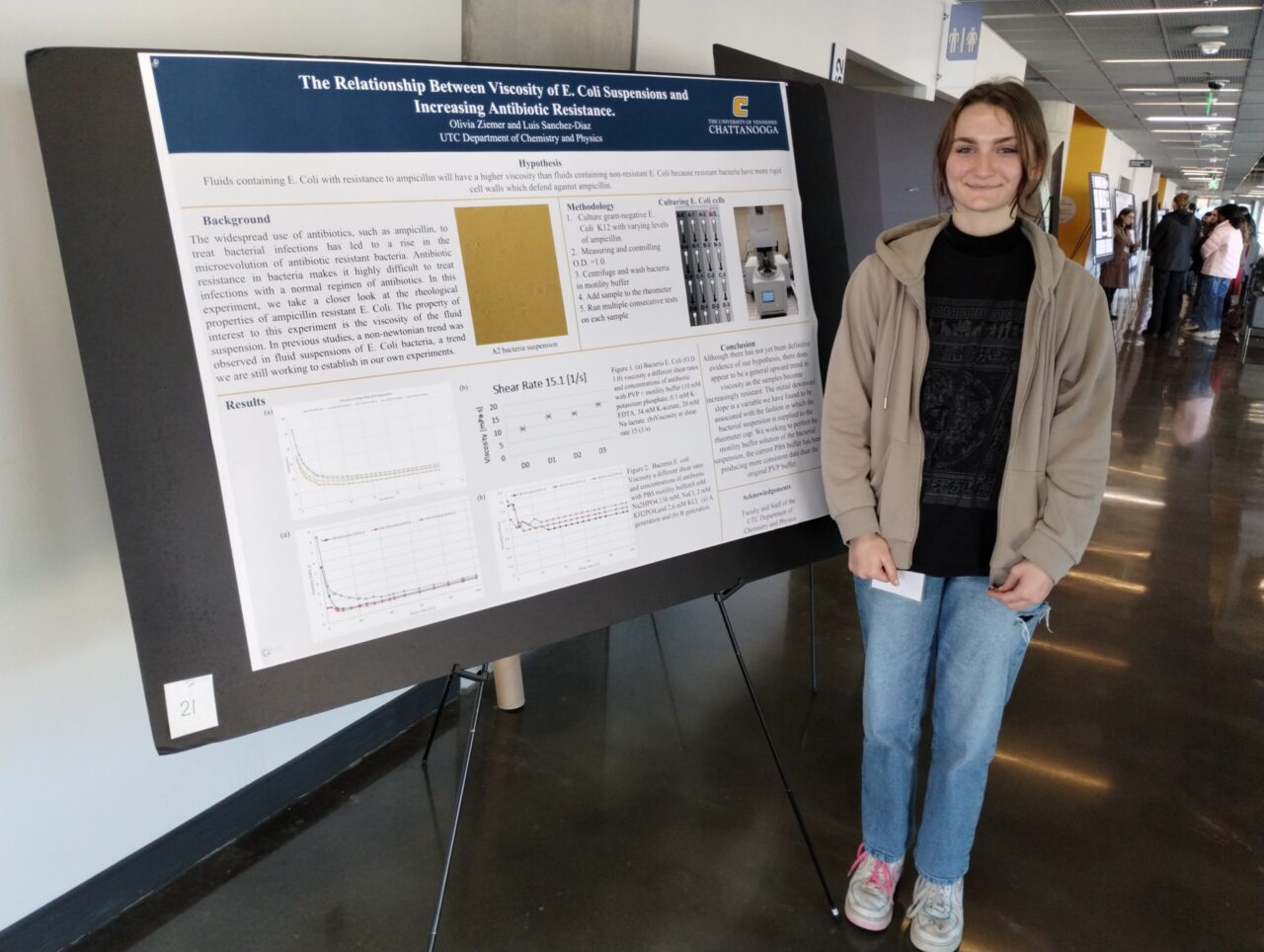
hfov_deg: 63.4
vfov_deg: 49.9
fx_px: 1024
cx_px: 632
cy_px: 476
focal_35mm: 28
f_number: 1.8
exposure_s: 1/60
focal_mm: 4.27
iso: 497
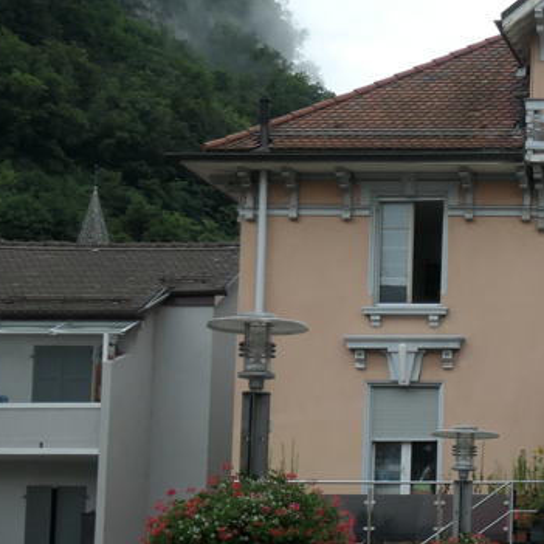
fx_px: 2134
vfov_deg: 14.4
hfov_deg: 13.3
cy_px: 451
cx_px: 941
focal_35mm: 120
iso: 200
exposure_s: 1/320
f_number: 3.7
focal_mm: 12.2
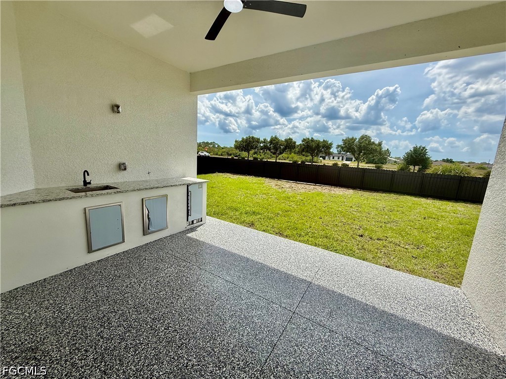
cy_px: 190
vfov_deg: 85.7
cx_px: 253
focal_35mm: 14
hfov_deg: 102.1
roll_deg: -3.8
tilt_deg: -10.3
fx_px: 205
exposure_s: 1/3125
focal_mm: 2.22
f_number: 2.2
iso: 50
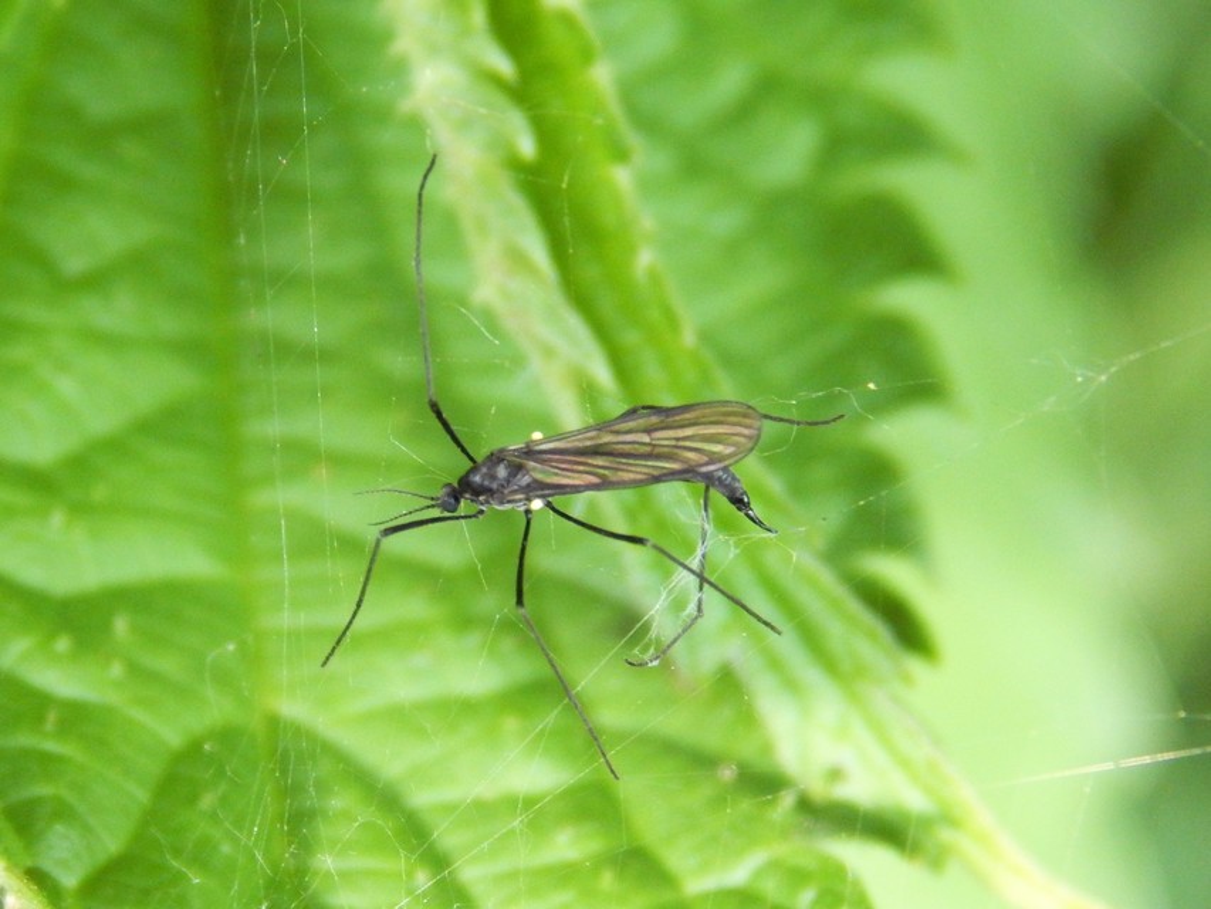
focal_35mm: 160
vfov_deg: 9.3
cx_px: 606
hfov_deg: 12.3
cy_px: 454
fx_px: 5598
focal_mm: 28.7
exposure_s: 1/100
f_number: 5.1
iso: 400
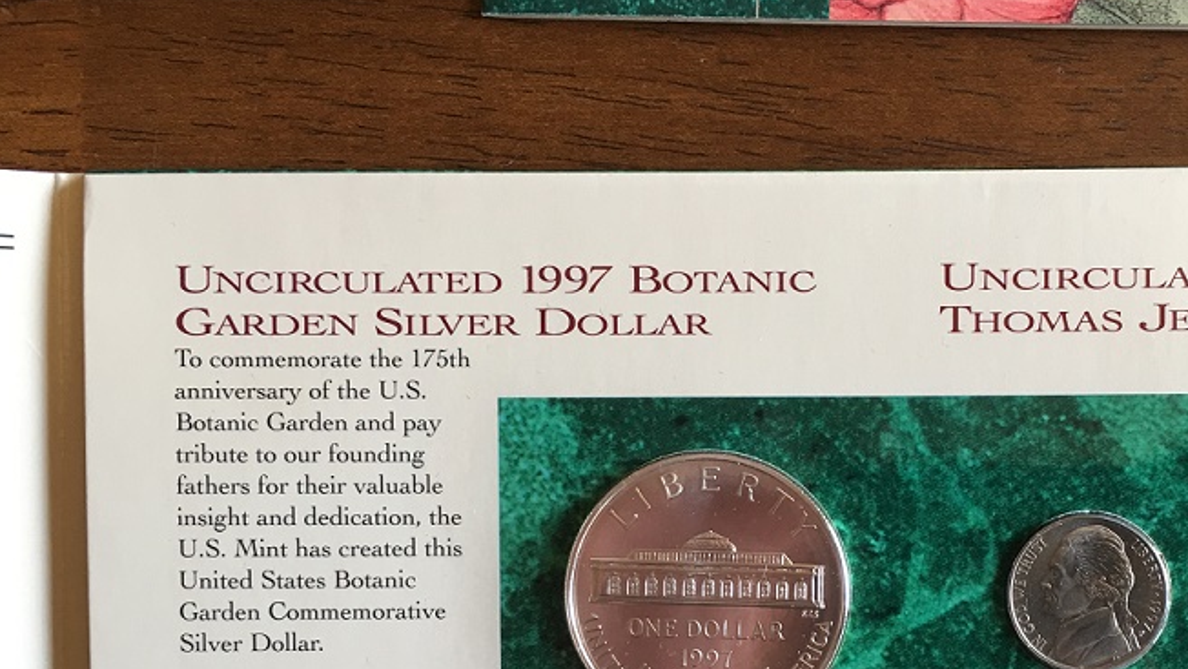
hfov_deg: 45.4
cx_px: 825
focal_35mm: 44
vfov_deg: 26.6
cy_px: 539
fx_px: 1386
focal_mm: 4.15
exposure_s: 1/15
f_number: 2.2
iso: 32
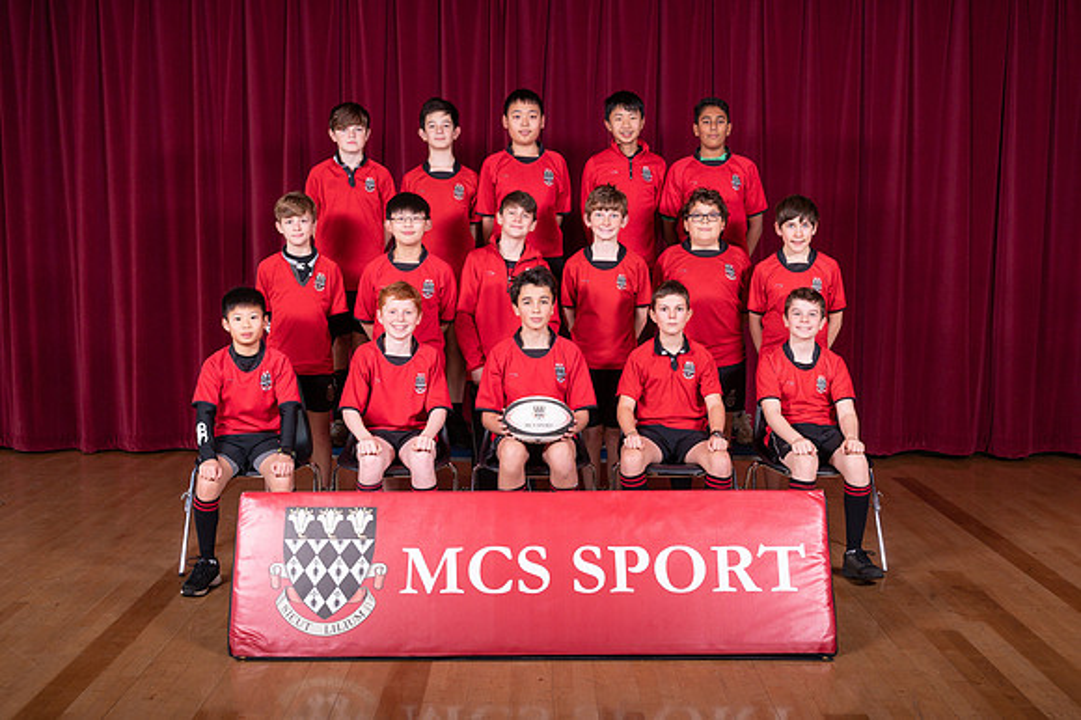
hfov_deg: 45.2
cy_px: 371
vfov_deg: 31.0
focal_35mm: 43
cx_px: 528
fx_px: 1297
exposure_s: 1/50
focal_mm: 38
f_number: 8
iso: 800
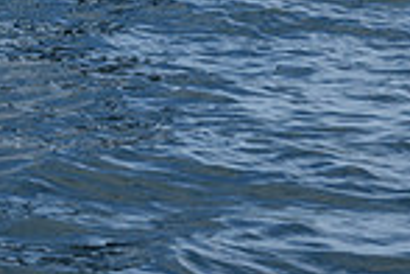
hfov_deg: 6.7
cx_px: 38
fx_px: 3496
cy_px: -514
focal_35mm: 307
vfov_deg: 4.3
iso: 250
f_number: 10
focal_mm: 78
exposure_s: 1/800
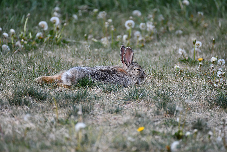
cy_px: 76
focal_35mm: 450
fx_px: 2838
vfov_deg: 3.1
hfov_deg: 4.6
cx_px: 114
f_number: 5.6
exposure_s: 1/400
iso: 800
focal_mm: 300
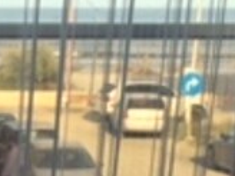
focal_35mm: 181
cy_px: 383
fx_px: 1229
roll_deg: -0.5
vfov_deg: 7.8
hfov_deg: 10.3
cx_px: -198
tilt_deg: -16.9
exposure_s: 1/328
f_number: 2.2
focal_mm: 4.15
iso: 32
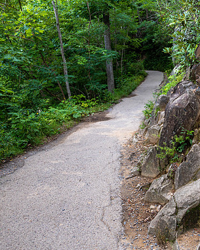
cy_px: 124
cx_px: 155
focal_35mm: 40
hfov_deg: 36.3
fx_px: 296
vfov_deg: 45.8
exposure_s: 1/125
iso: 640
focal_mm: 28
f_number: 3.5
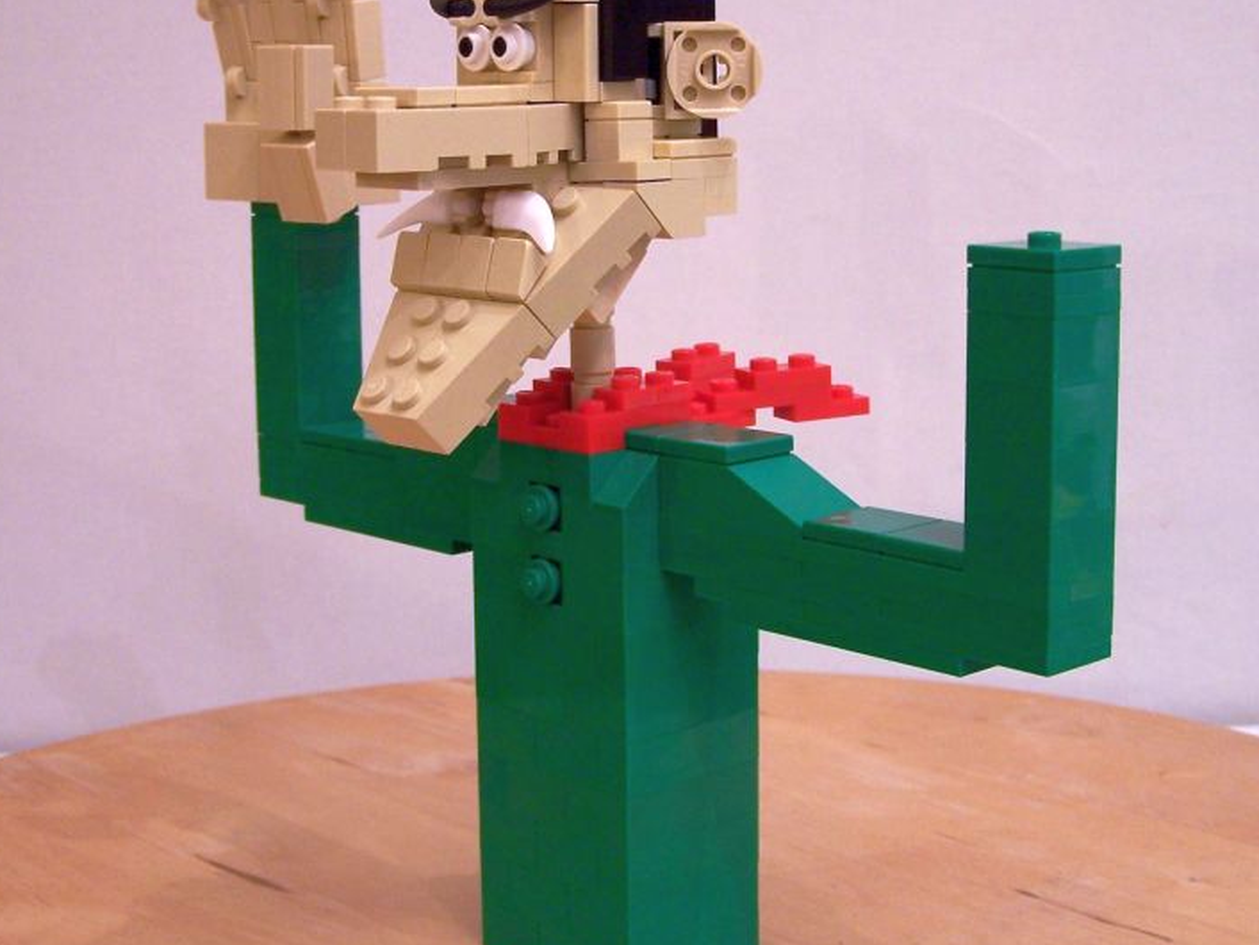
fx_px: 2110
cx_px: 631
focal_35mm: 58
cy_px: 364
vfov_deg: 25.2
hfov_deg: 33.2
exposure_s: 1/4
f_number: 2.8
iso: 80
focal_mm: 6.7
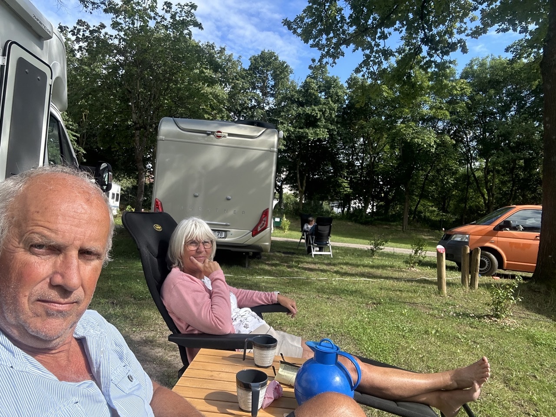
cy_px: 208
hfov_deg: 73.9
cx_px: 278
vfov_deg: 58.9
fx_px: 369
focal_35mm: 23
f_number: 1.9
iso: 25
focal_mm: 2.69
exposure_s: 1/831
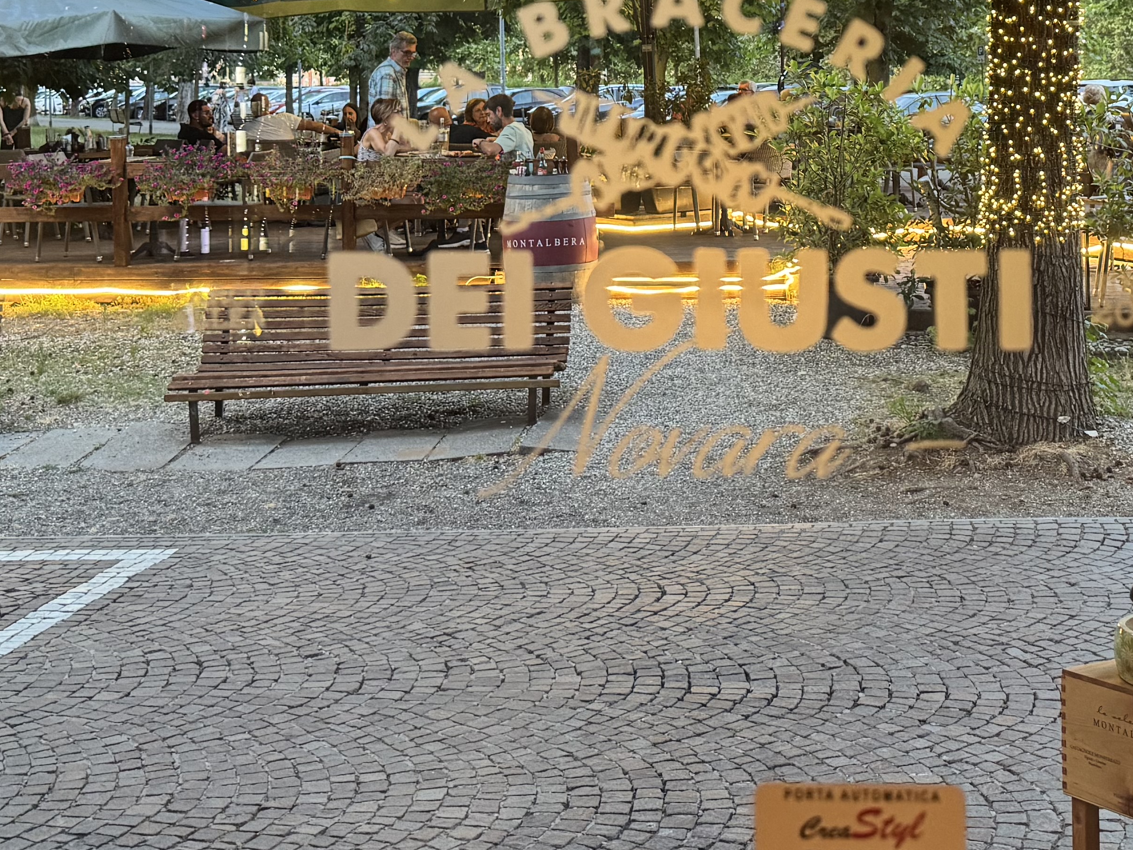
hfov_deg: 33.6
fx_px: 1866
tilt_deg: +0.2
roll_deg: +0.8
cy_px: 73
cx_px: 726
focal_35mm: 57
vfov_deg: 24.8
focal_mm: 6.76
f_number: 1.78
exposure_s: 1/50
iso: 320
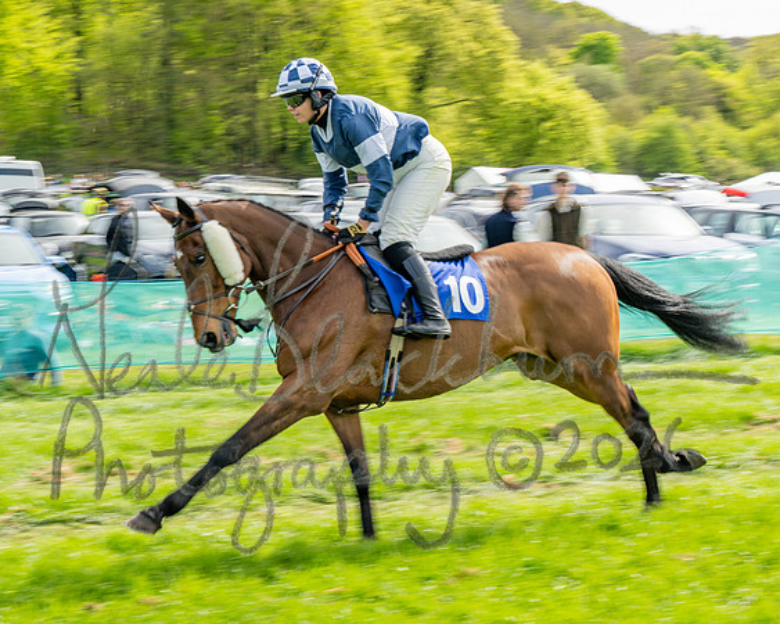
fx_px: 2321
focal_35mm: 101
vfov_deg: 15.3
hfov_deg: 19.1
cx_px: 381
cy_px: 289
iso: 100
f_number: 9
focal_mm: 70
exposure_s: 1/160
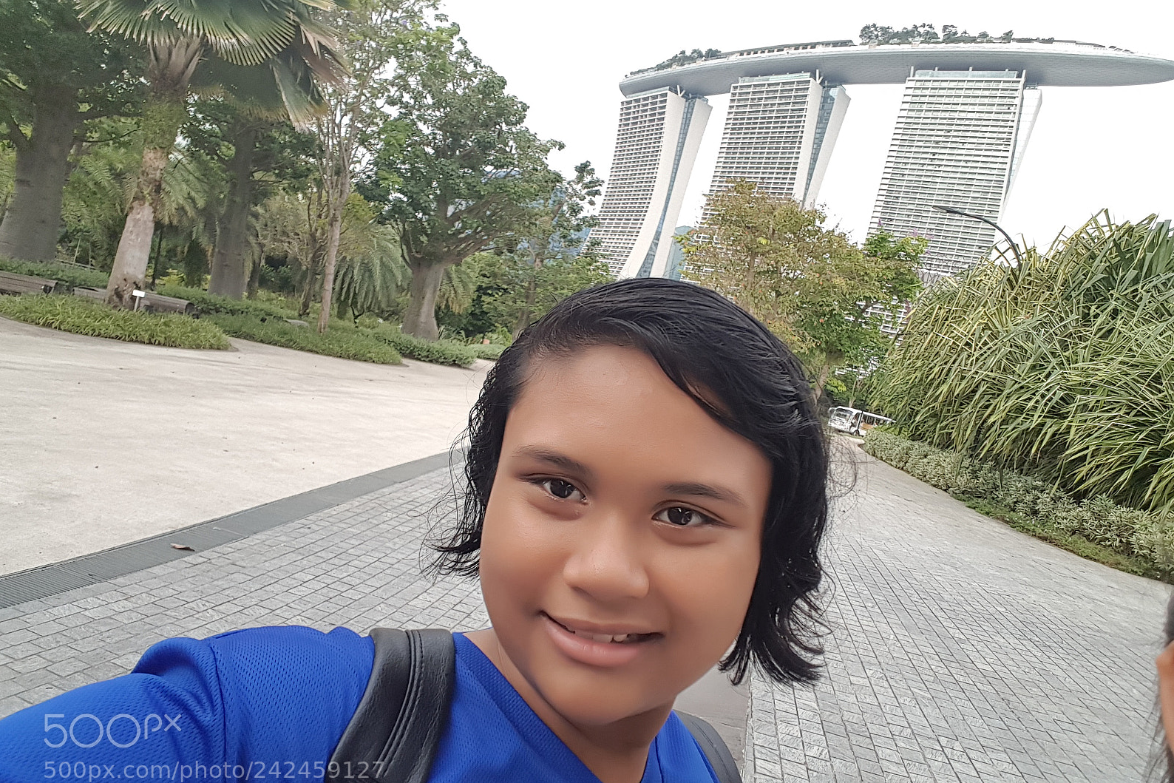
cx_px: 589
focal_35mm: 22
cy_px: 384
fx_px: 717
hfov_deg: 78.6
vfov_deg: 57.2
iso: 50
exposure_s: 1/582
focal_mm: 2.1
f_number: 1.7
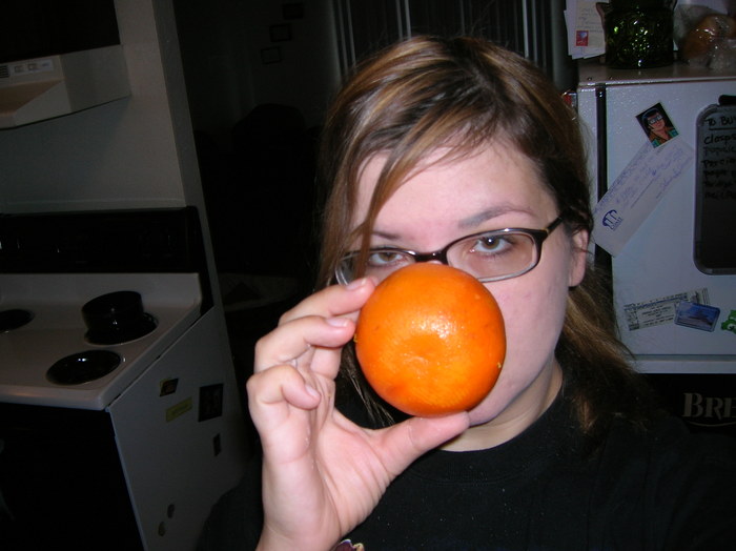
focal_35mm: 34
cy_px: 276
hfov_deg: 54.0
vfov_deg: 41.7
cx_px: 368
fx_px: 722
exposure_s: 1/60.1
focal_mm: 5.7
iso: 50
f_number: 2.9
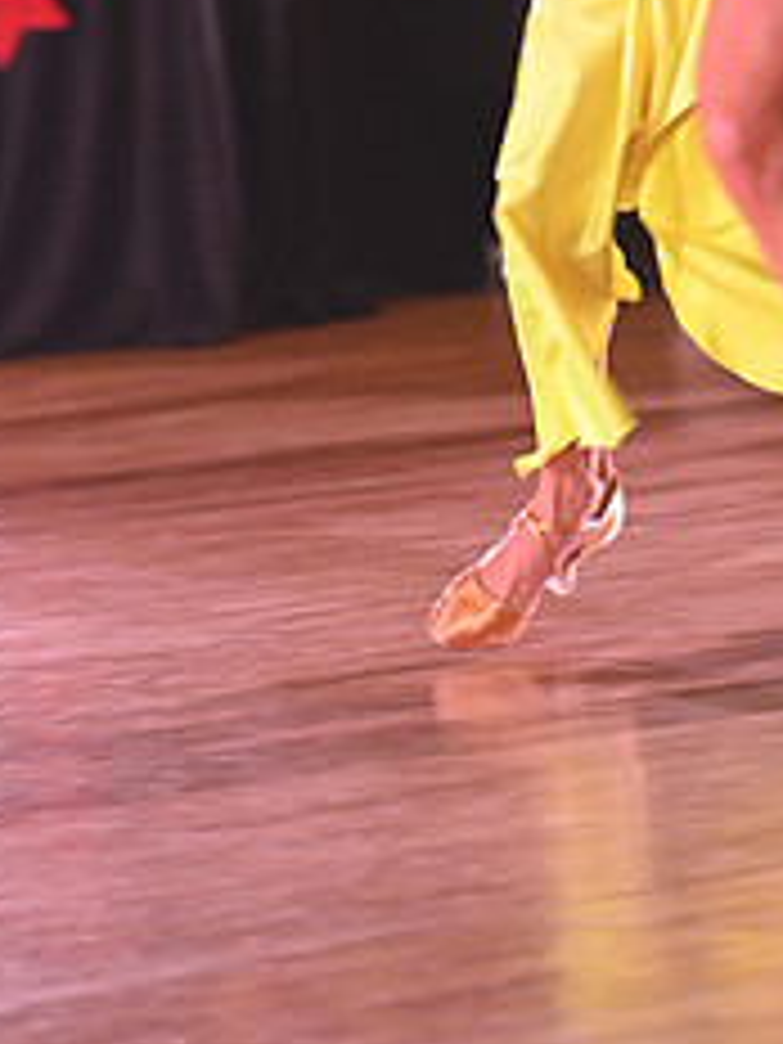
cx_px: 767
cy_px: -243
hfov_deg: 3.1
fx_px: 14477
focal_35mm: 480
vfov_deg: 4.1
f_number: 4
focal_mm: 200
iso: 2000
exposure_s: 1/200
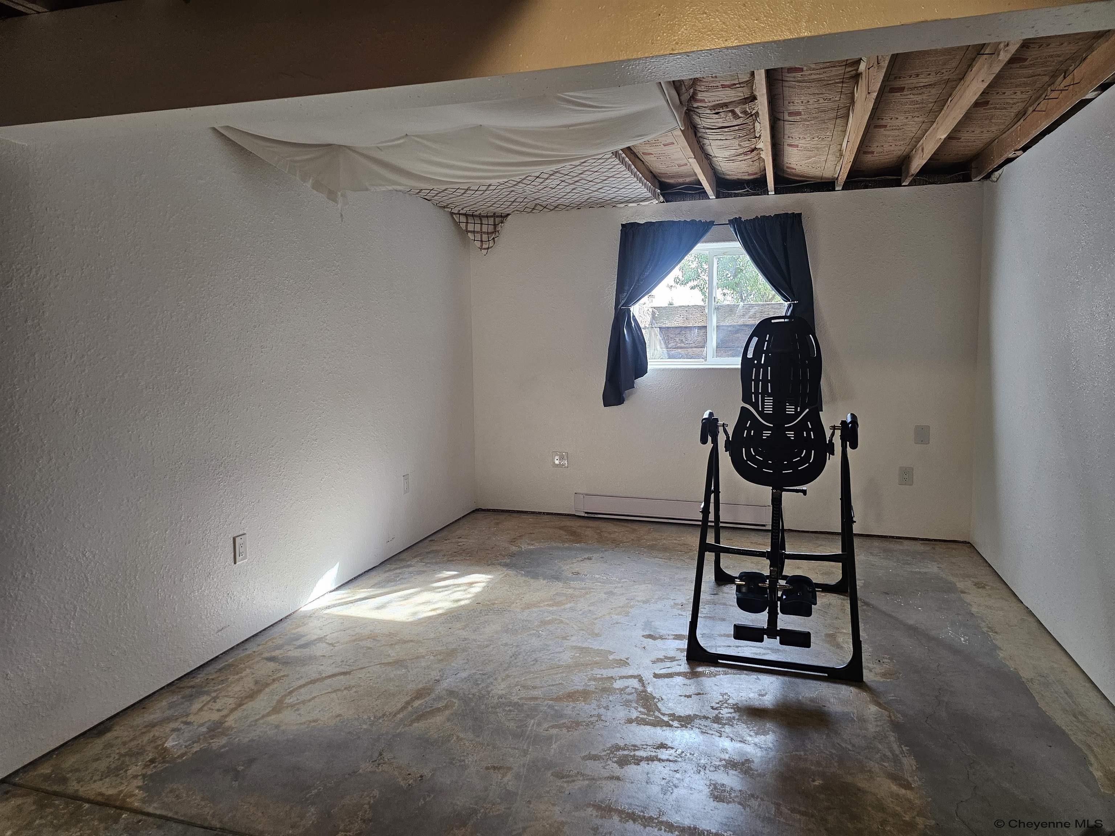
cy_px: 418
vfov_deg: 58.9
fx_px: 741
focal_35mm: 23
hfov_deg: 73.9
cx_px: 558
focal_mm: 6.3
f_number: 1.7
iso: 250
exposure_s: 1/180
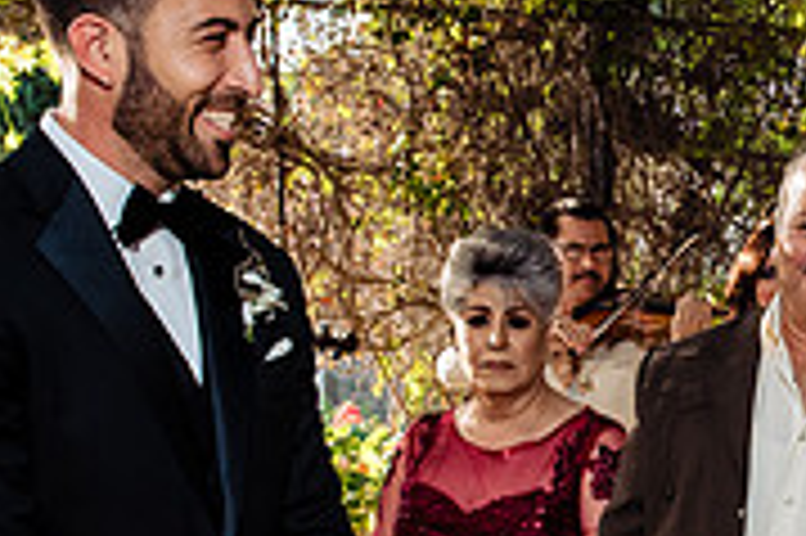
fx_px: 2416
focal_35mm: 108
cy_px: 339
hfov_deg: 18.2
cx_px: 901
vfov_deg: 12.6
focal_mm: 29
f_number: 7.1
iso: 1000
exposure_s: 1/200
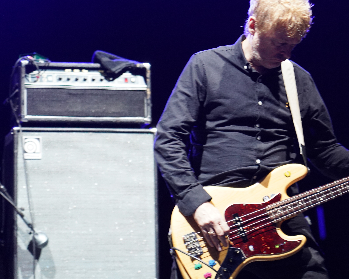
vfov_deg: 10.5
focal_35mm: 147
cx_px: 238
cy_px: 109
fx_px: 1518
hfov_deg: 13.1
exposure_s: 1/160
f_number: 4
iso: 4000
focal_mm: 105
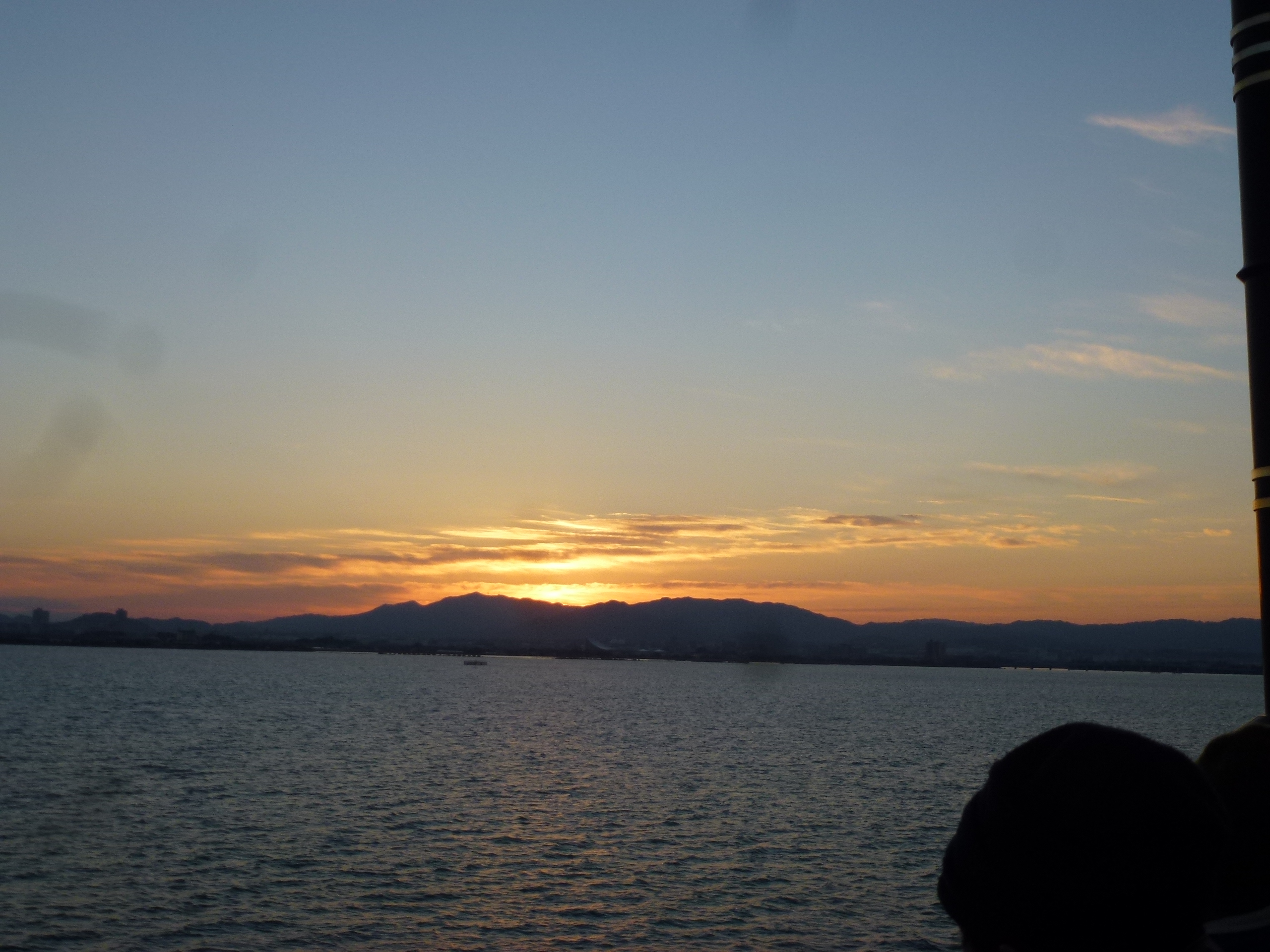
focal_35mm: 41
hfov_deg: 45.8
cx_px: 635
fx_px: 1504
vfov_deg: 35.1
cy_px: 476
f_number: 3.9
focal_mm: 7.4
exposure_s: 1/320
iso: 100
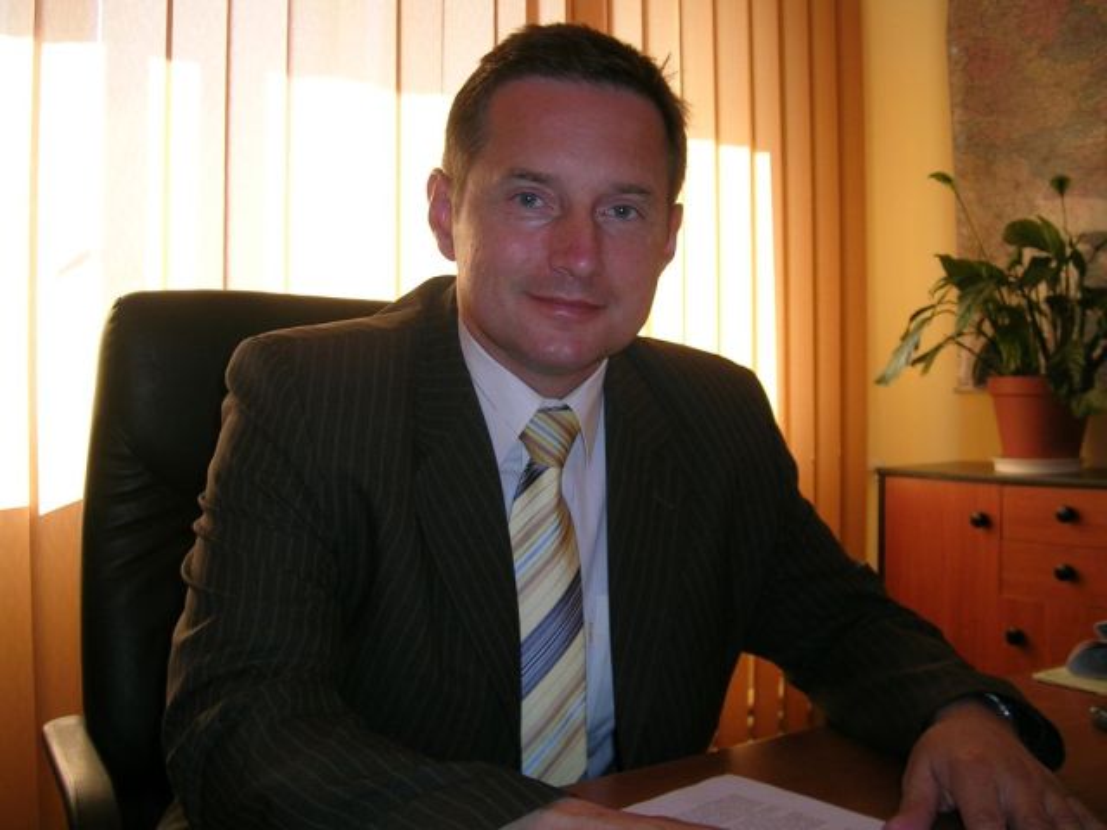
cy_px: 415
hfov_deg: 52.6
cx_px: 554
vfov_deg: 40.7
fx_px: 1119
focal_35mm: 35
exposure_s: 1/60.1
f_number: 2.8
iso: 50
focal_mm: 5.4
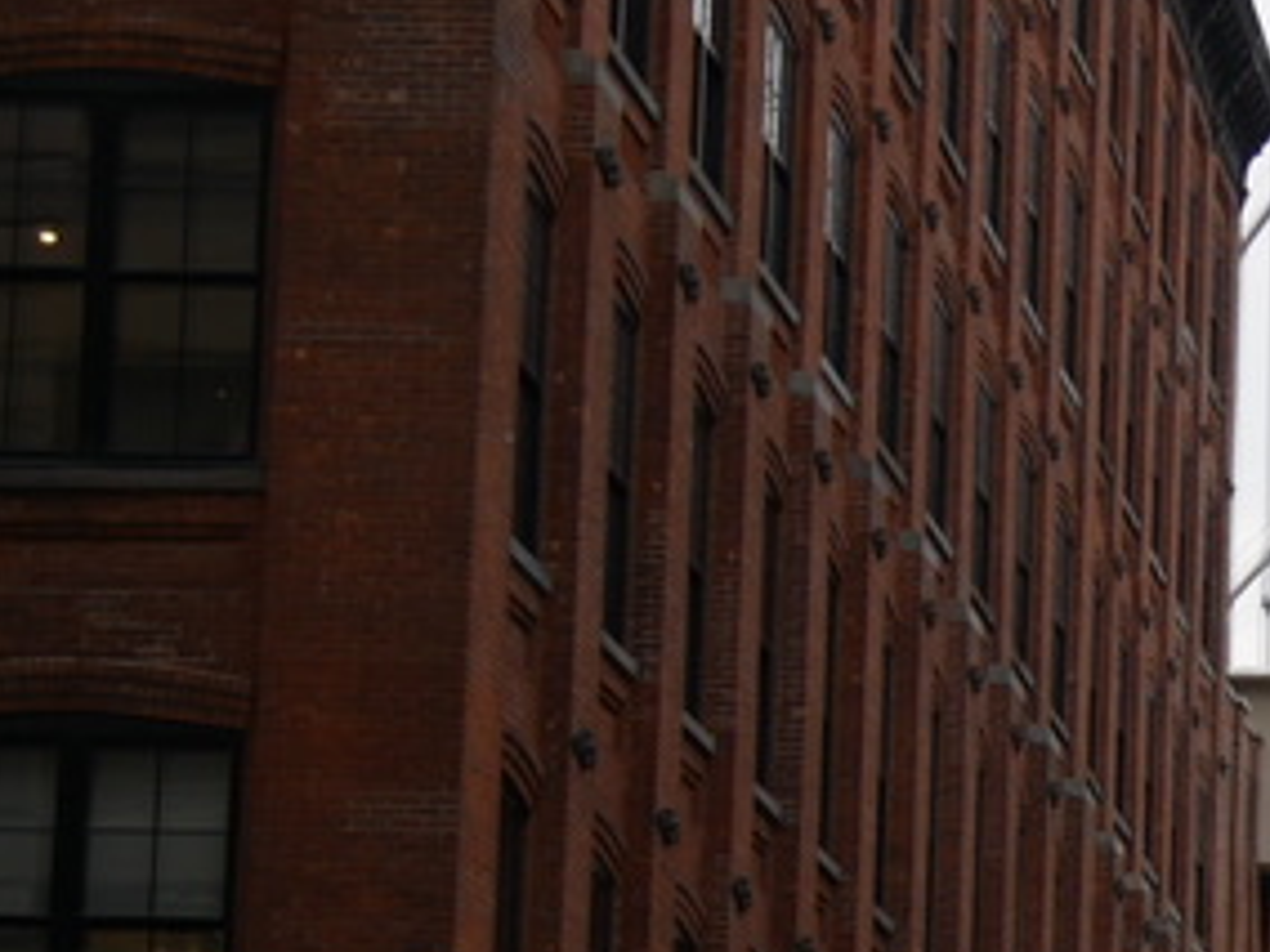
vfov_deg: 7.3
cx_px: 1968
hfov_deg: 9.5
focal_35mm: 202
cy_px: 764
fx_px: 7411
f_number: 4.3
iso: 200
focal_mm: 28
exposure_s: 1/100
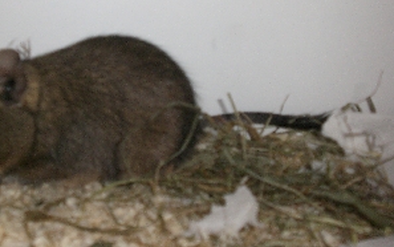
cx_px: 149
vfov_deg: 12.2
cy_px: 93
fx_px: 1150
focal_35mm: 107
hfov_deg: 19.4
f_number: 4.5
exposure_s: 1/60
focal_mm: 12.47
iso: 200
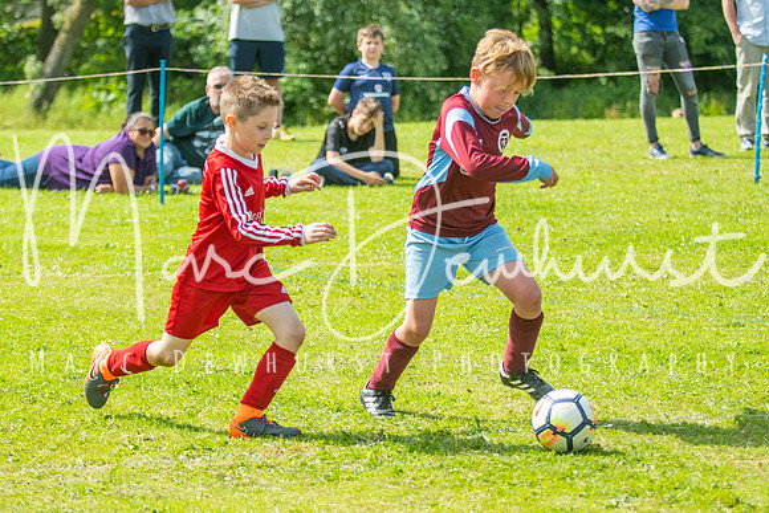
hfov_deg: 13.3
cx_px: 375
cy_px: 184
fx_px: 3308
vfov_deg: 8.9
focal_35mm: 155
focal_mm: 80
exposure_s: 1/1600
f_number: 3.2
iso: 250
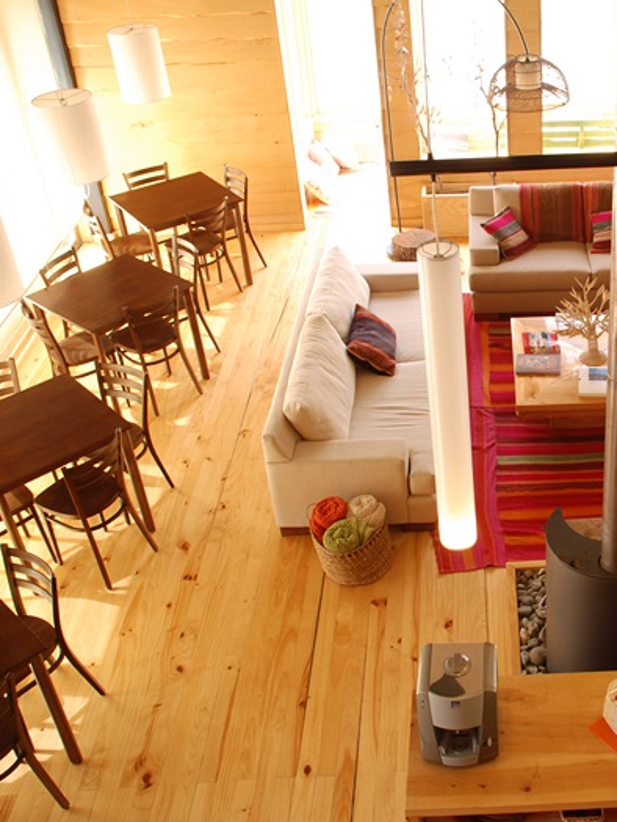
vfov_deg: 42.9
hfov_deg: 31.2
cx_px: 567
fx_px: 1045
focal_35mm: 44
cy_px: 416
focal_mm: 20
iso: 100
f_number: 7.1
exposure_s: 1/1.3
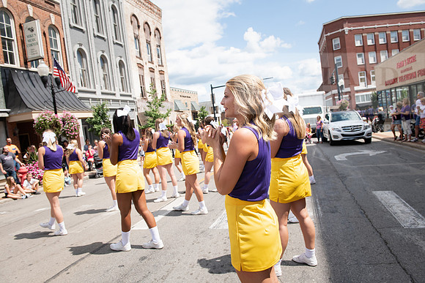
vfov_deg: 48.0
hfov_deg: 67.4
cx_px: 212
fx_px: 319
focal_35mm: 27
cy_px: 142
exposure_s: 1/500
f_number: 6.3
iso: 200
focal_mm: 27
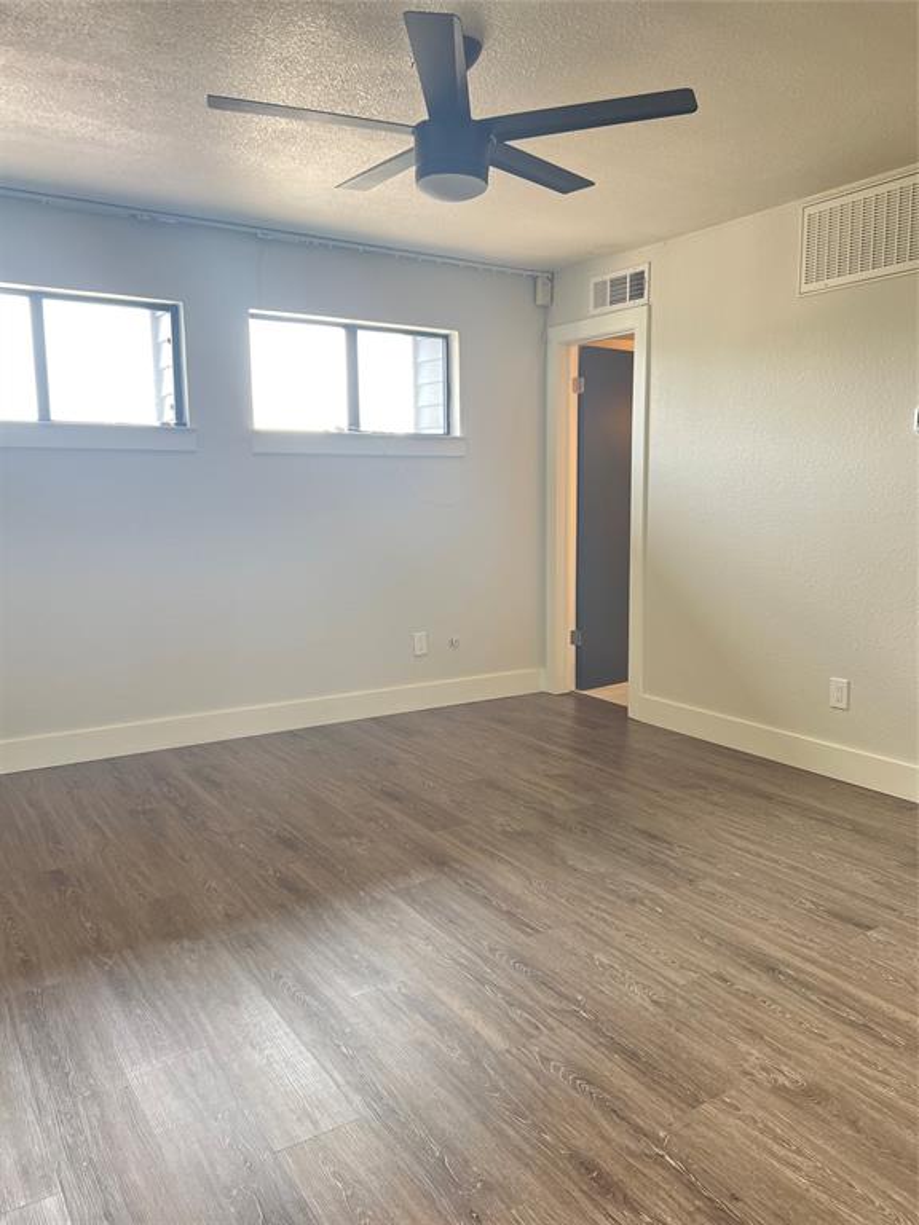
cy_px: 612
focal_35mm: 26
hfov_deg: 53.1
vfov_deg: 67.3
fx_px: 920
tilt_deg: -8.1
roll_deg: +0.6
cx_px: 460
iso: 160
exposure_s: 1/60
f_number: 1.5
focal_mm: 5.7
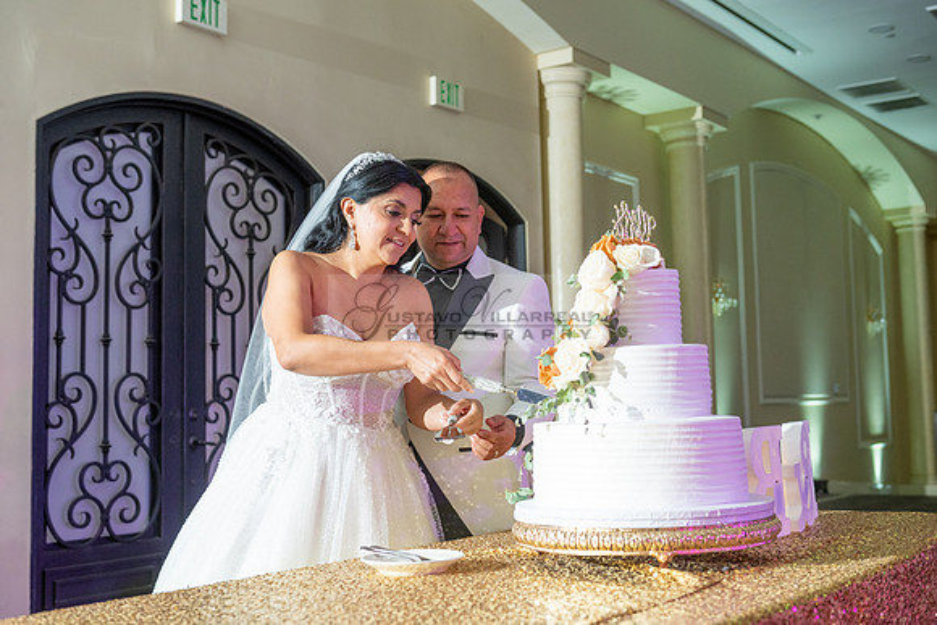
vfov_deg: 30.5
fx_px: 1145
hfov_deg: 44.5
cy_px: 312
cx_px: 468
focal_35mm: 44
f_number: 4
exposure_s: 1/160
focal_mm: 44
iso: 800
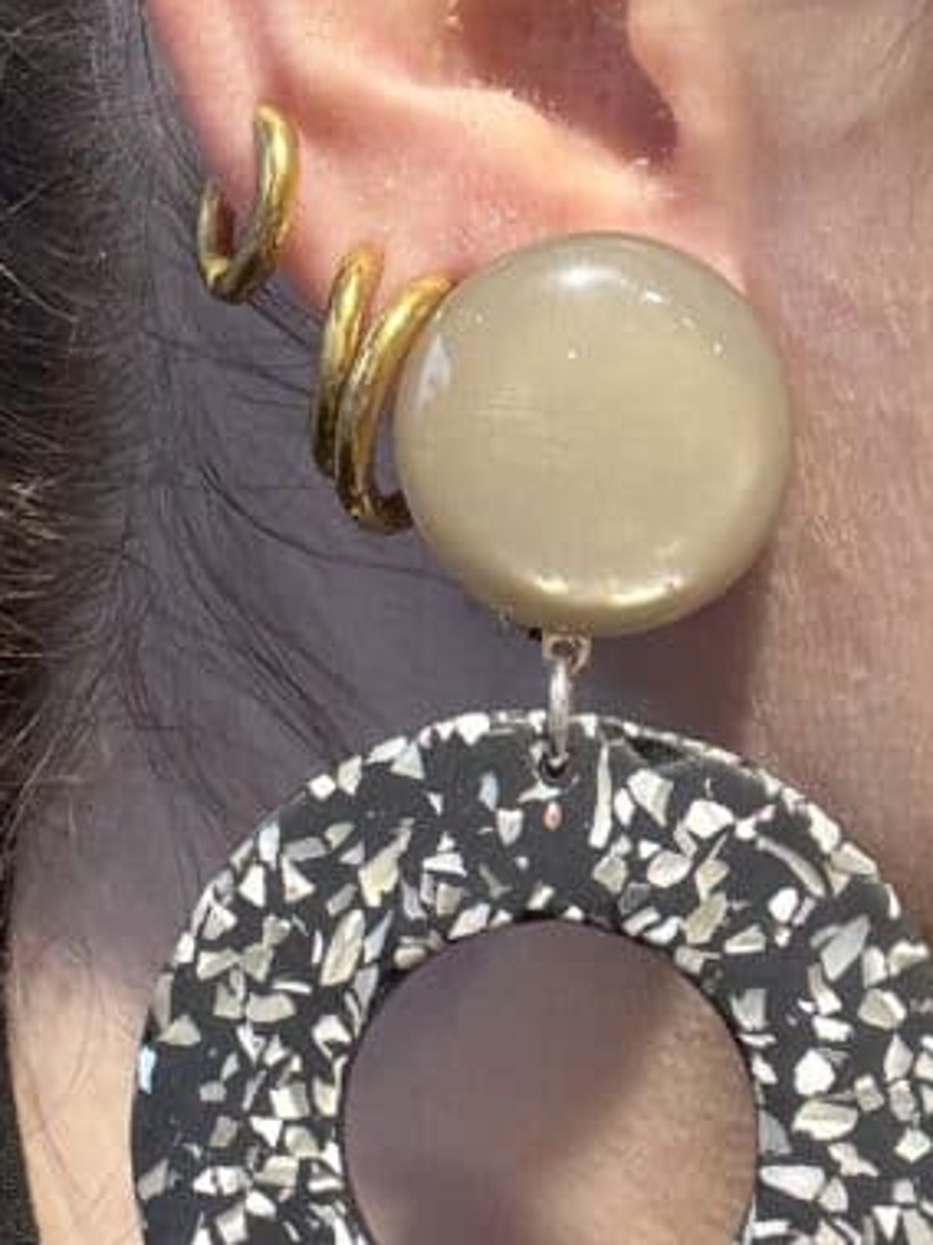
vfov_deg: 24.1
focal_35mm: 81
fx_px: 2913
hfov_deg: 18.2
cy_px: 673
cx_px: 437
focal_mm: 2.69
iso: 40
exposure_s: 1/100
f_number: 1.9
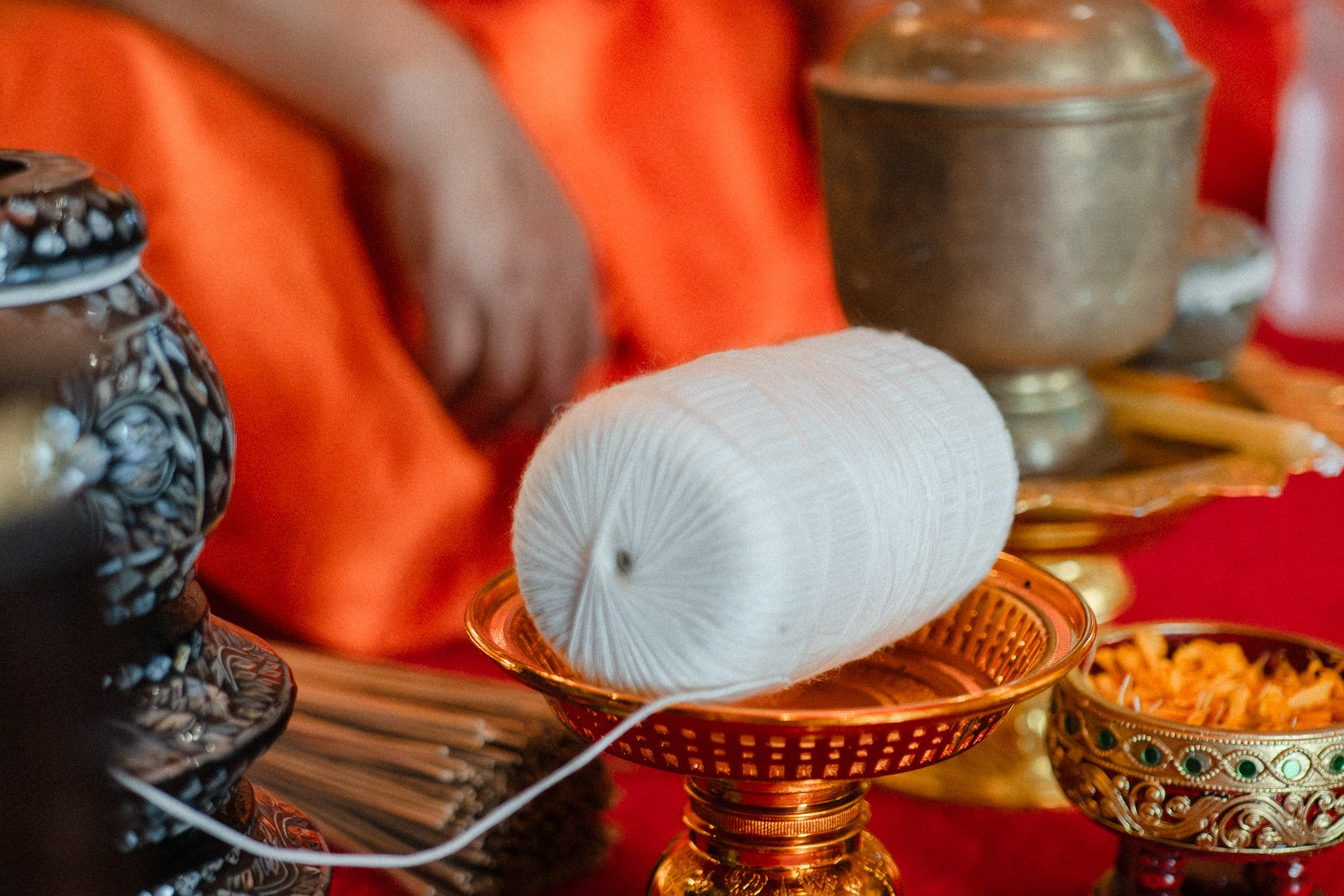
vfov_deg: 18.4
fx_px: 2763
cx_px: 665
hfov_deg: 27.3
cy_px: 544
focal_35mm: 74
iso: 6400
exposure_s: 1/400
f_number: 2
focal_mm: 50
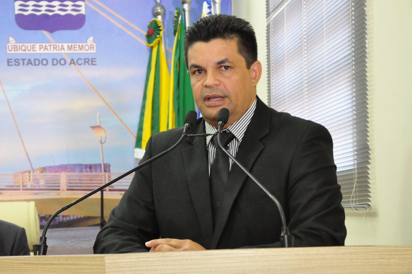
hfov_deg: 16.1
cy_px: 137
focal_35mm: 128
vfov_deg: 10.7
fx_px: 1457
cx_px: 206
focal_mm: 85
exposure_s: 1/40
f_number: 9
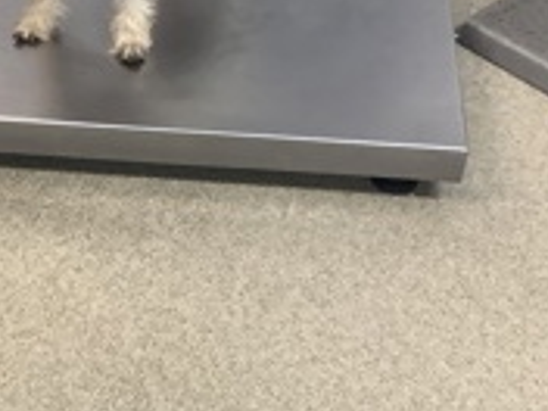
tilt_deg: -43.5
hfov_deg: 26.0
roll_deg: -1.8
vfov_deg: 19.9
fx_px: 1171
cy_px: 181
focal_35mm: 74
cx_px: 135
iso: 160
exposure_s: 1/60
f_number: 2.4
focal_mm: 3.3
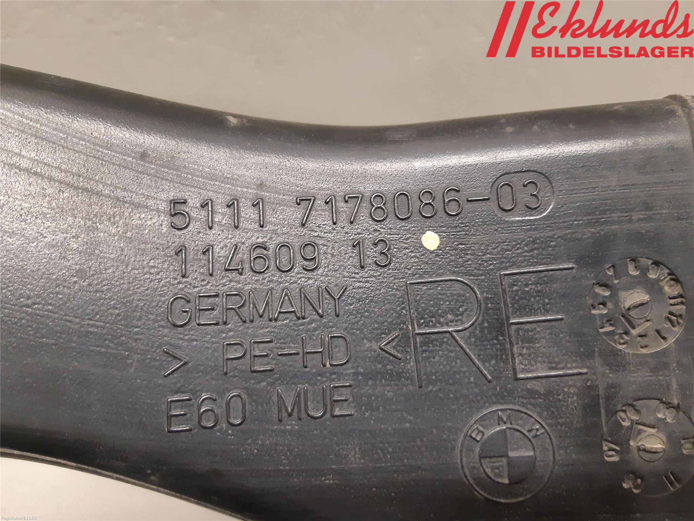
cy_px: 260
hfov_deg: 67.3
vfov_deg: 53.1
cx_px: 347
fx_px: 521
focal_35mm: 26
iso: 320
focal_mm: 3.93
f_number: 1.7
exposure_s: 1/50
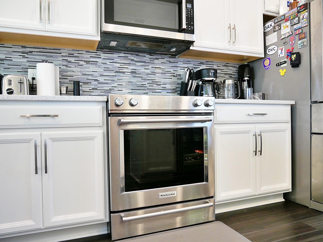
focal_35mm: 25
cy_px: 120
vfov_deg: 54.9
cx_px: 161
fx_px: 233
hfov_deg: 69.4
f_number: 3.5
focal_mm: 12
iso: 1000
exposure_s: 1/60
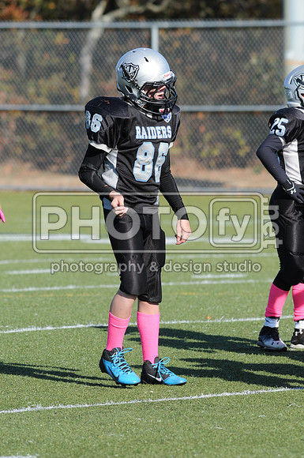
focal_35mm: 450
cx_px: 152
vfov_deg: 4.6
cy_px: 229
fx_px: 5717
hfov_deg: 3.0
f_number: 7.1
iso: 200
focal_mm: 300
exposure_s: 1/500
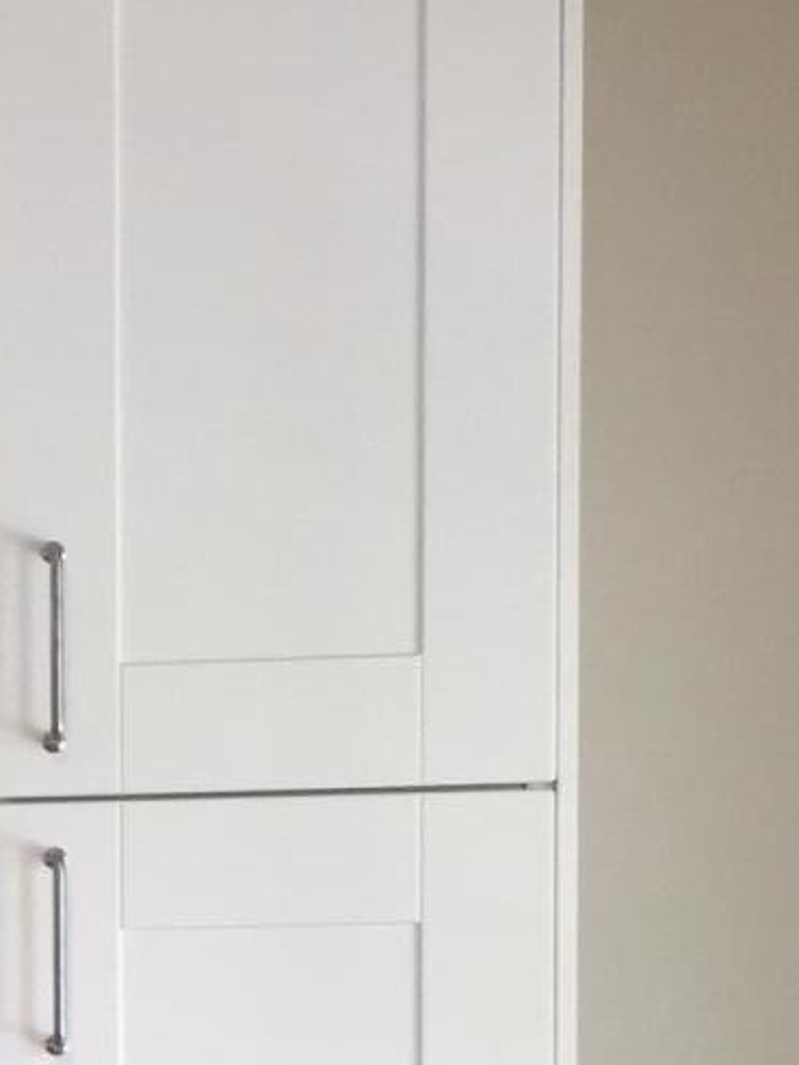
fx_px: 3632
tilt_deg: -3.5
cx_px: -578
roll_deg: +0.4
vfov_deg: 15.9
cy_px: 1329
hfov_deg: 11.7
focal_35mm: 118
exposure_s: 1/120
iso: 40
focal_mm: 4.15
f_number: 2.2
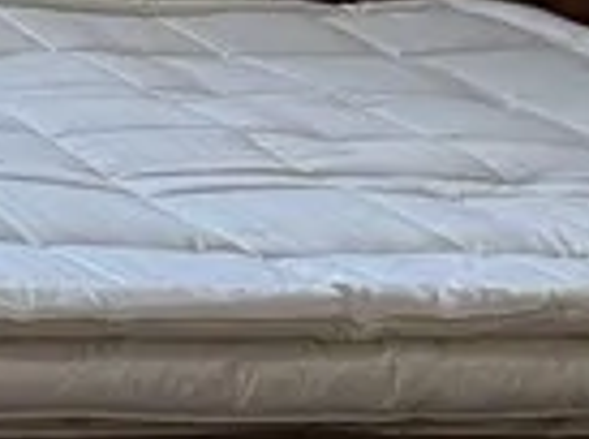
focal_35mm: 180
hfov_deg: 8.8
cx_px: -1251
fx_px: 3055
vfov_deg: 7.3
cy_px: -878
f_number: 1.78
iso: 200
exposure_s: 1/207
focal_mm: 6.76
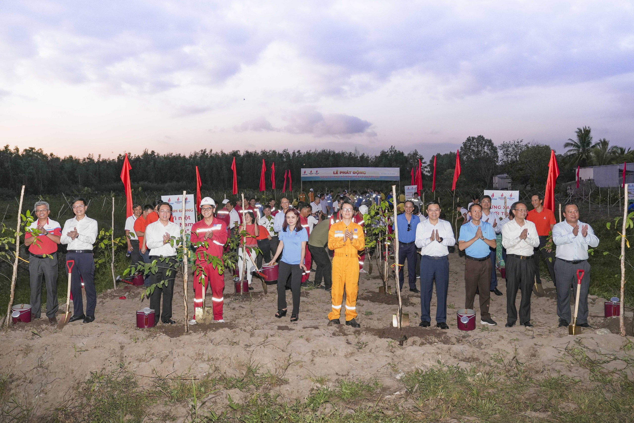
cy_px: 212
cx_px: 317
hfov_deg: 53.1
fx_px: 634
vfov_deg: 36.9
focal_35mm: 36
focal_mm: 36
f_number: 4
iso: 1000
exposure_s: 1/100
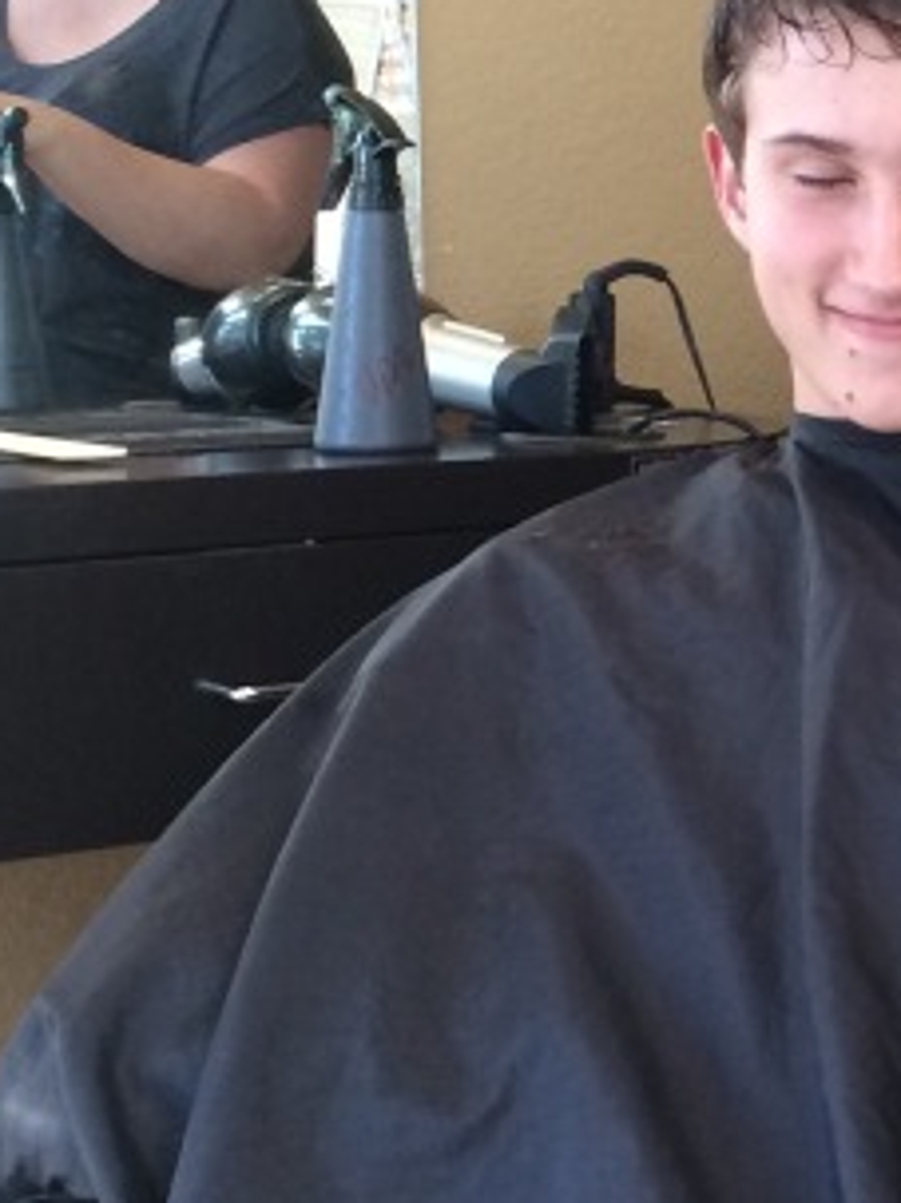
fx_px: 3542
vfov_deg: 19.2
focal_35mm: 102
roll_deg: +1.3
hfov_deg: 13.7
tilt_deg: -5.4
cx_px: 1310
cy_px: 441
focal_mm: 4.15
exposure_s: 1/30
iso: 50
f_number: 2.2
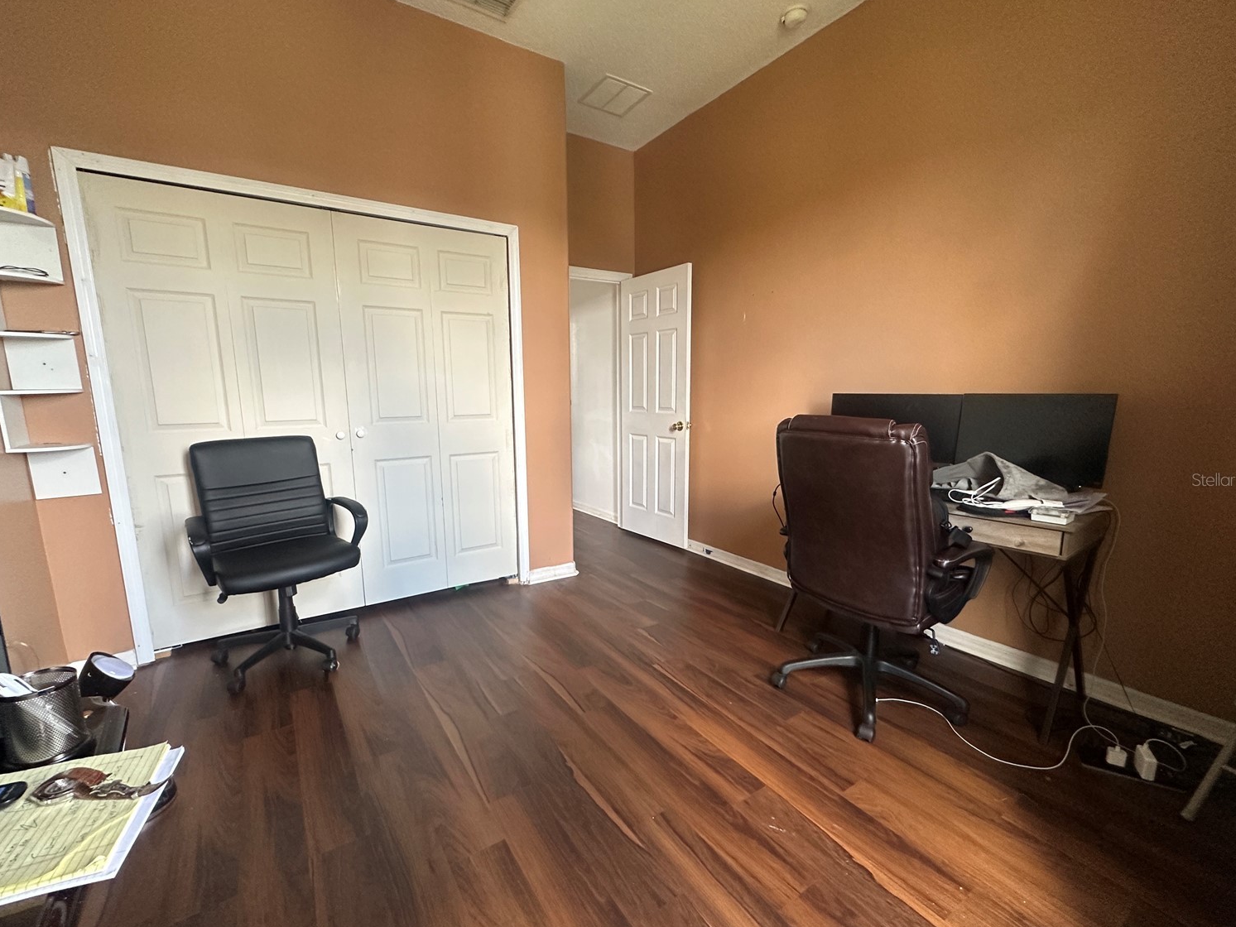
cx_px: 608
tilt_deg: -9.5
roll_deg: +0.0
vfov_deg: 81.7
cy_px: 479
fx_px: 536
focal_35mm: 15
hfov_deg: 98.2
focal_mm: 2.22
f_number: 2.2
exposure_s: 1/94
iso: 320
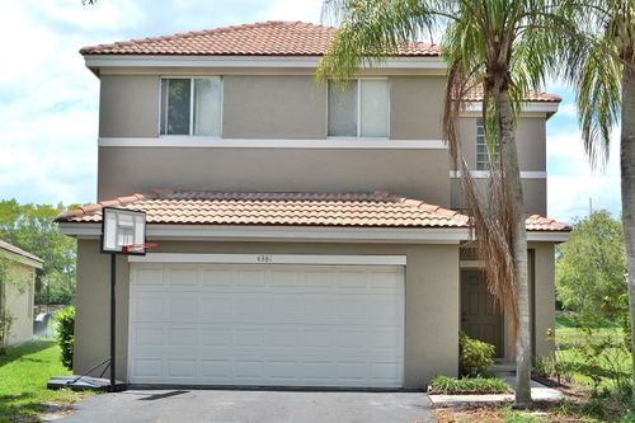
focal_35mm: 52
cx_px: 318
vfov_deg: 25.7
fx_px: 926
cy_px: 212
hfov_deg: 37.9
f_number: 8
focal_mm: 35
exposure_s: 1/250
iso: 100
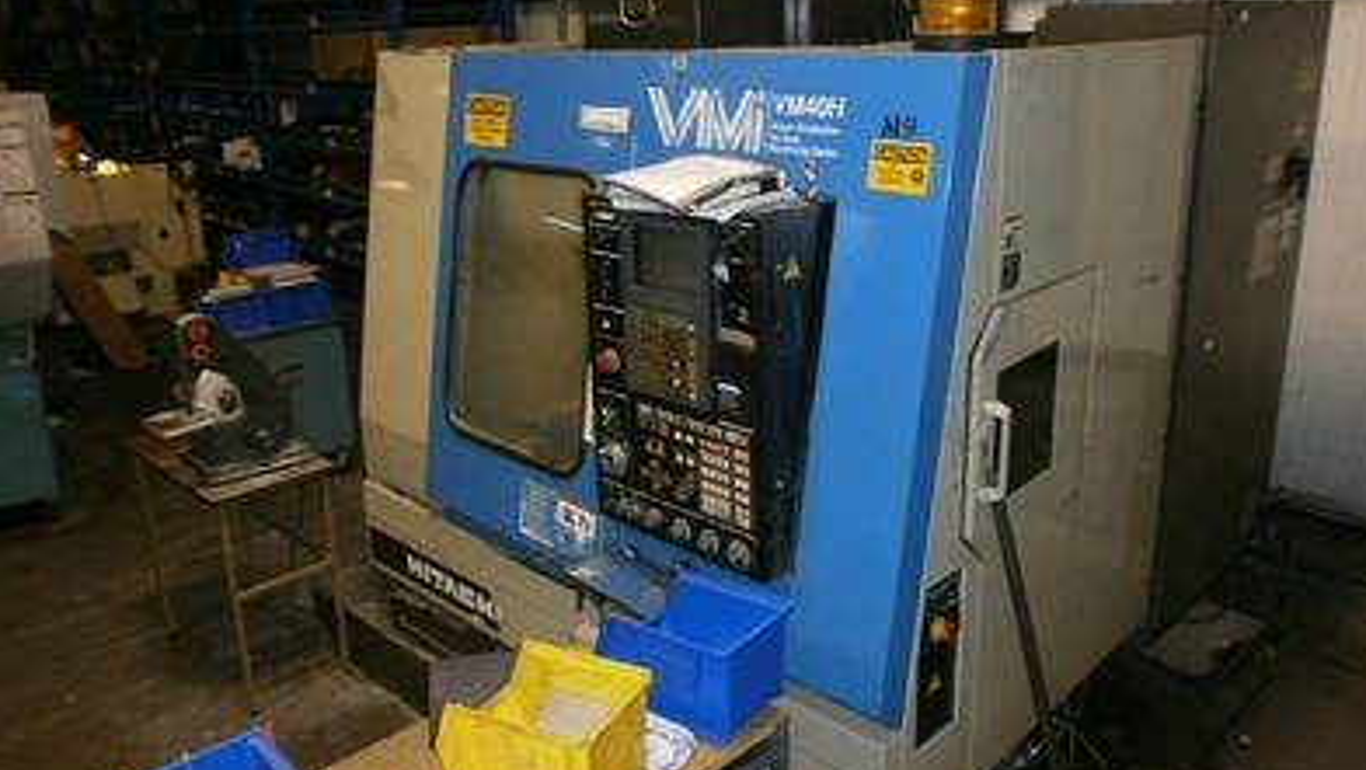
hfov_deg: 64.3
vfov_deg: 39.0
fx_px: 1087
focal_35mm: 30
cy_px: 366
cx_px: 693
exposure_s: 1/30
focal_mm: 4.8
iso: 160
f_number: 2.9
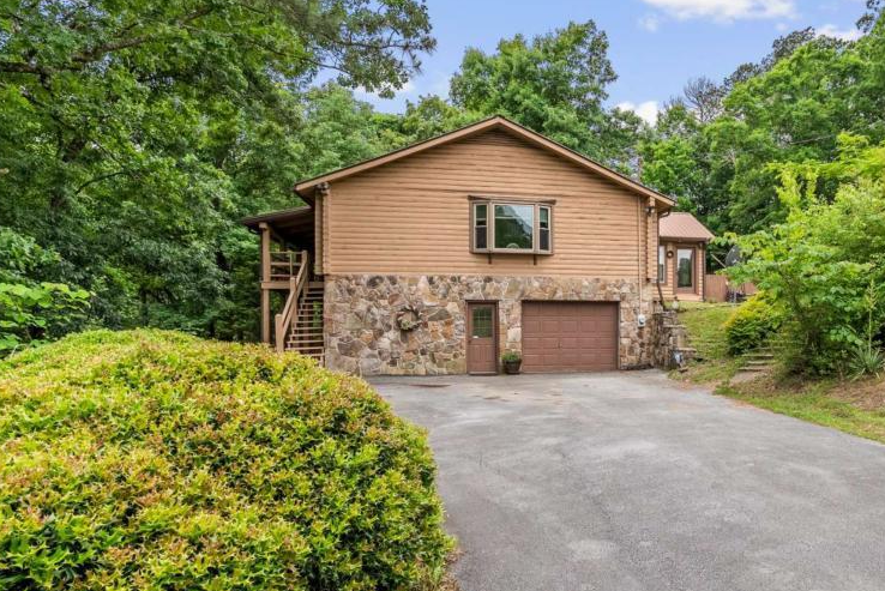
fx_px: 640
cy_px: 341
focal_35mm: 26
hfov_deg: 66.3
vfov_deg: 49.4
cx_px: 630
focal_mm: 16
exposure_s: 1/50
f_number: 8
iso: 200
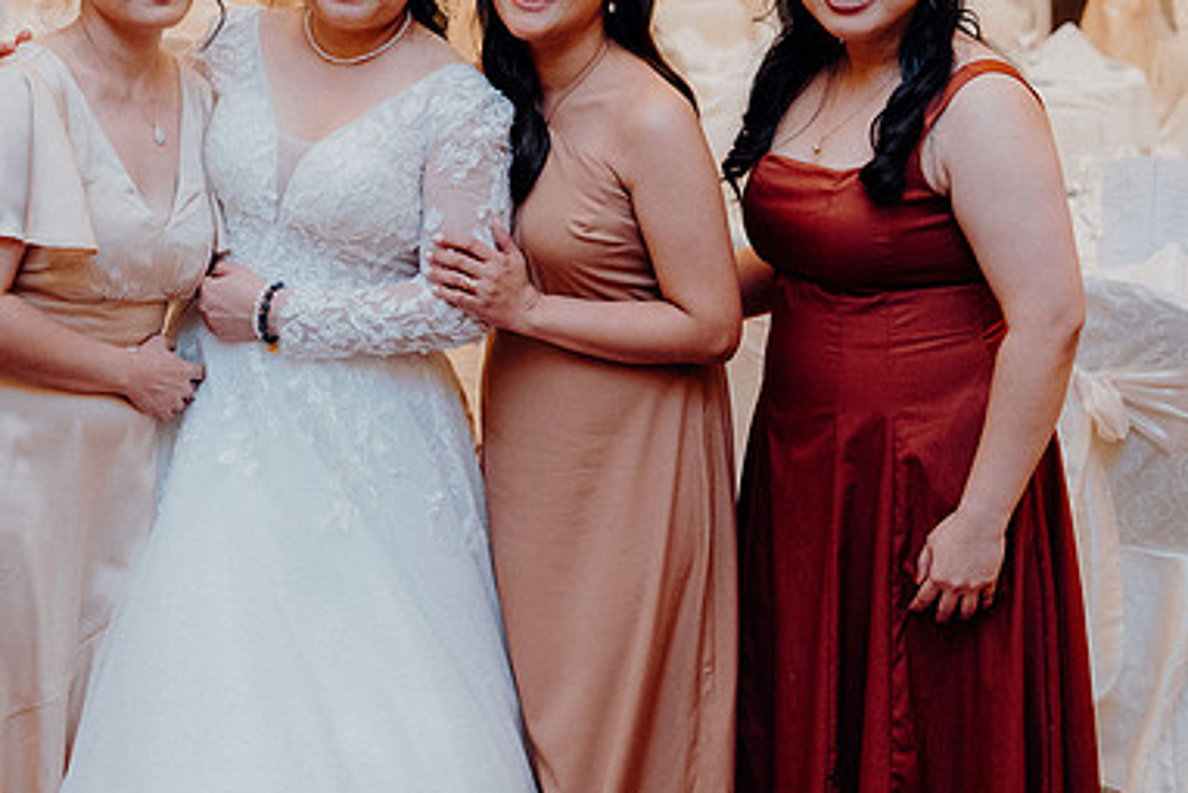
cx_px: 404
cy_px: 272
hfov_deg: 26.5
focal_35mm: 76
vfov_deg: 17.9
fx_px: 2509
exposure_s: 1/160
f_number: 3.5
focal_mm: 50
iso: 3200
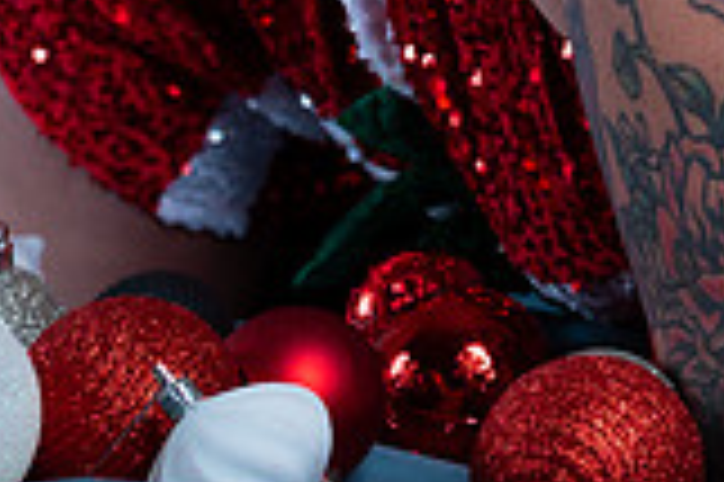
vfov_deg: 10.3
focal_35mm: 126
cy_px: -358
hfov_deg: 15.6
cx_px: 895
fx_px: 2531
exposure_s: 1/640
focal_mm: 35
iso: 400
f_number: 5
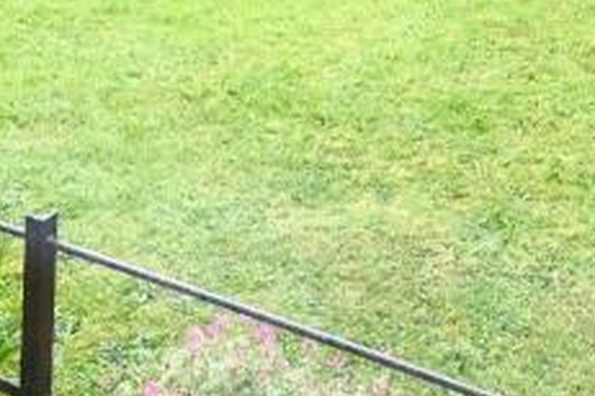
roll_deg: -2.0
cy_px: -140
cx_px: 413
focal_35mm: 76
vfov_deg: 16.8
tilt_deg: -12.6
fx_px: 1256
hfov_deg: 26.4
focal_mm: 4.15
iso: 25
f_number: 2.2
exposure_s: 1/50
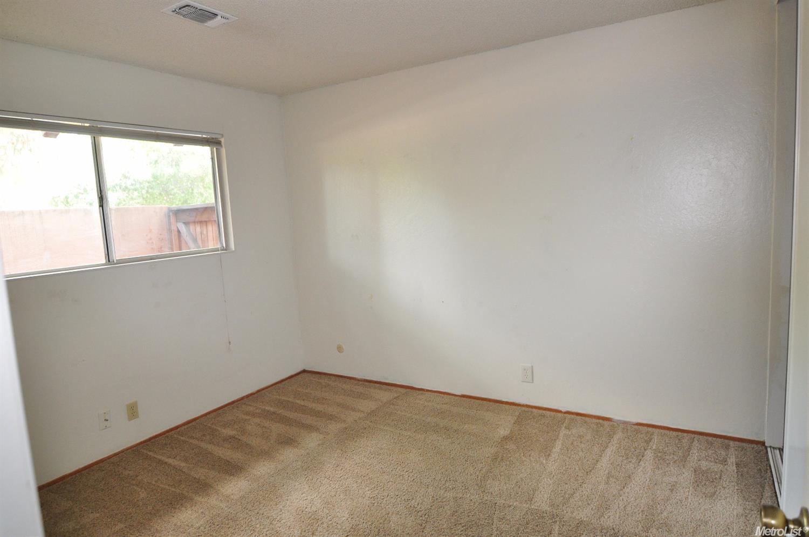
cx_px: 404
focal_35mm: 21
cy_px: 268
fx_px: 471
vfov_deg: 59.3
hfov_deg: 81.3
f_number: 4
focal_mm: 14
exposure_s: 1/60
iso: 800
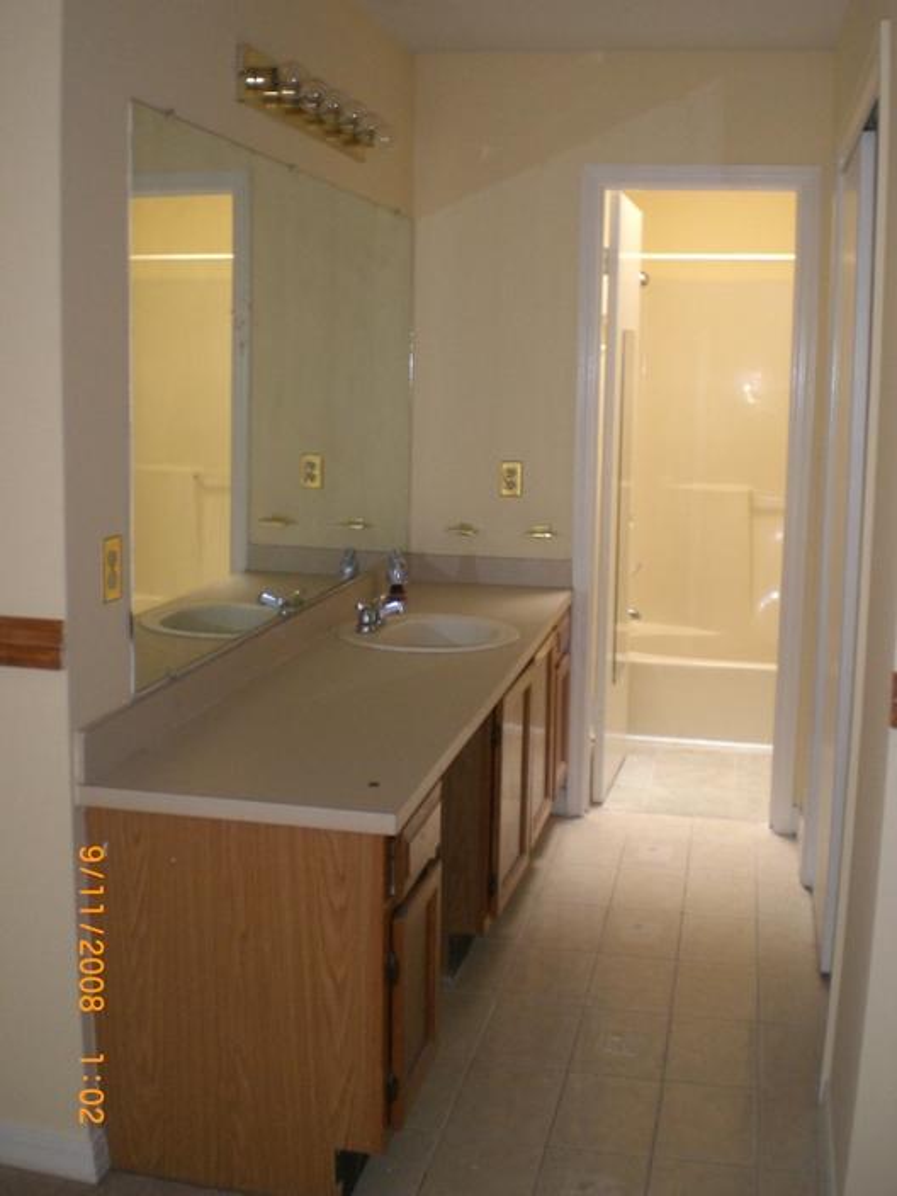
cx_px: 448
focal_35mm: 38
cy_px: 598
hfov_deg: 37.7
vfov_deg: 49.0
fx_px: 1313
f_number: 3.1
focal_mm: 6.3
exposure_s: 1/30
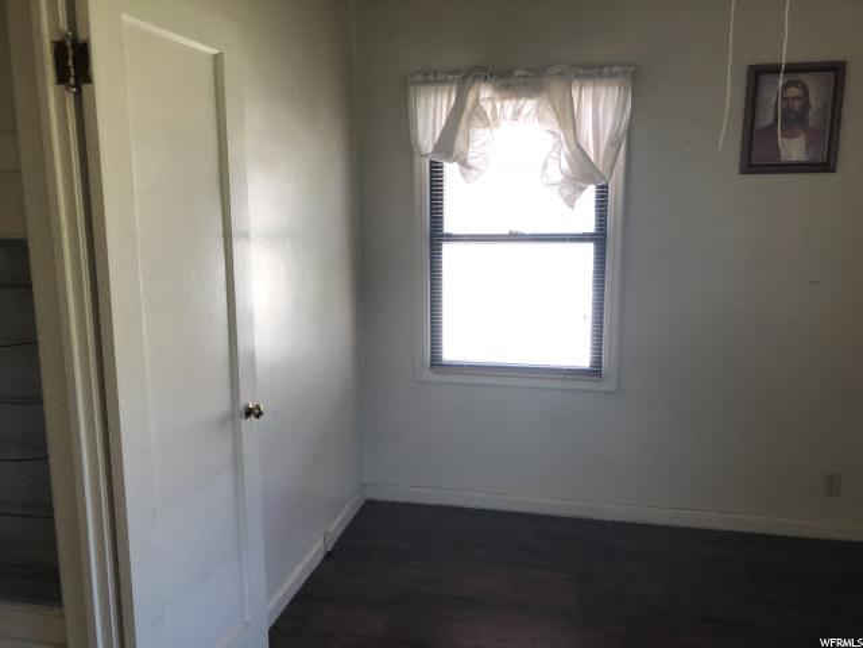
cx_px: 432
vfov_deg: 49.7
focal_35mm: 28
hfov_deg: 63.4
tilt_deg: -9.8
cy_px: 324
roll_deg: +0.7
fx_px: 698
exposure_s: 1/40
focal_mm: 3.99
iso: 25
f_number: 1.8
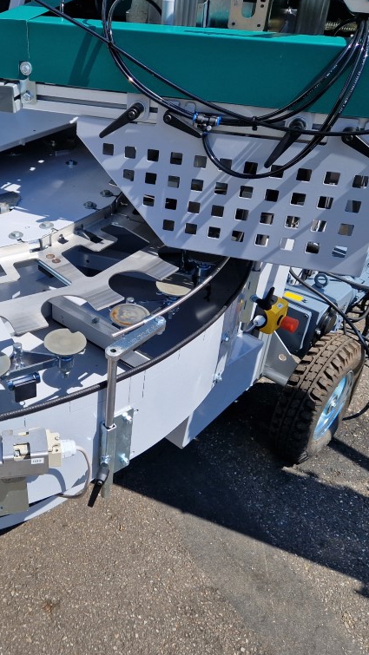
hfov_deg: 33.5
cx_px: 64
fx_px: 591
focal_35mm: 34
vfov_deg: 58.0
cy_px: 323
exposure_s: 1/1764
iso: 50
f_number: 1.8
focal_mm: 5.4
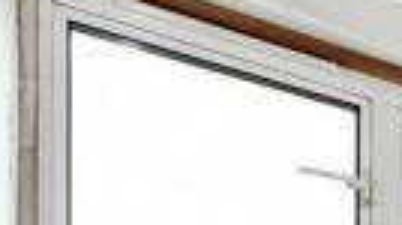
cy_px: 620
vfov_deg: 11.4
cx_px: 771
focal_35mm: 77
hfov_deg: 19.0
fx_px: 820
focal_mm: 10
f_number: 5.6
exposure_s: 1/250
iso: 800
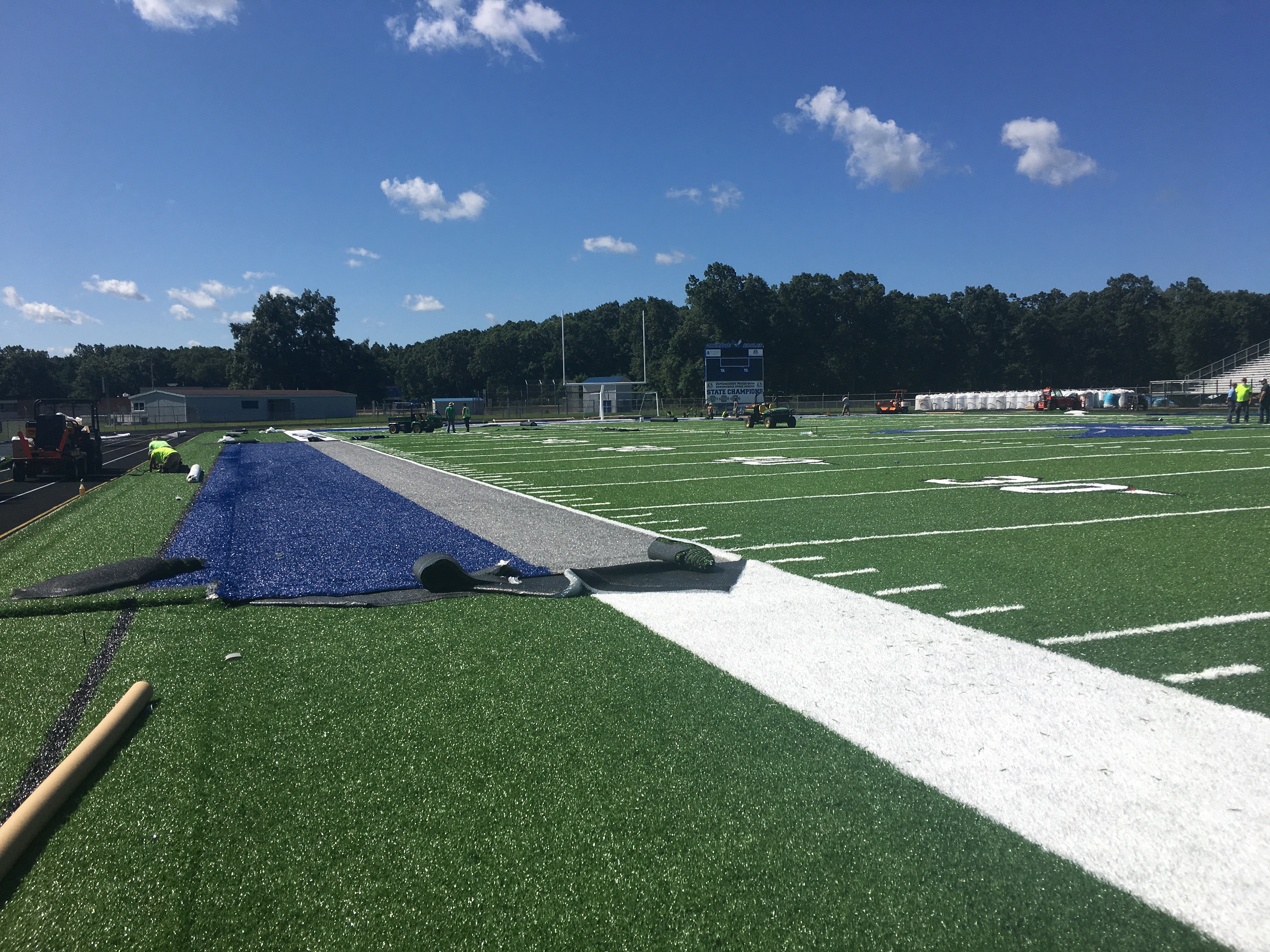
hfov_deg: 61.7
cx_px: 635
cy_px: 476
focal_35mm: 29
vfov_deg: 48.2
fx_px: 1064
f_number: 2.2
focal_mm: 4.15
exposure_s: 1/3497
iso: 25
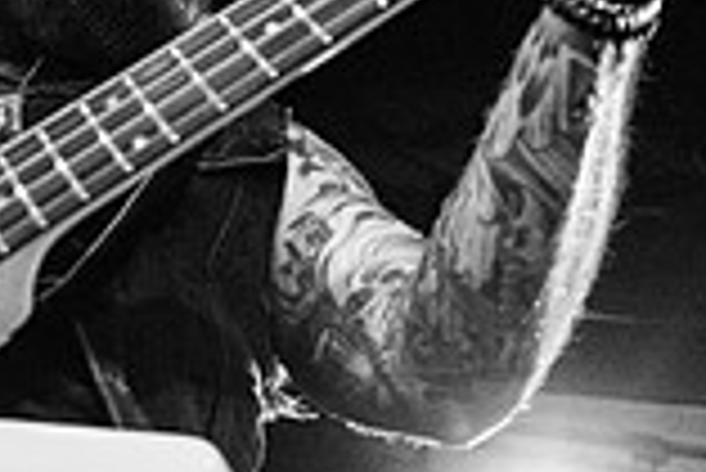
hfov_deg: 21.3
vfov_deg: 14.5
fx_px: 1845
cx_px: 105
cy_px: 60
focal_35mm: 94
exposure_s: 1/125
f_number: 3.2
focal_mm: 24
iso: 3200
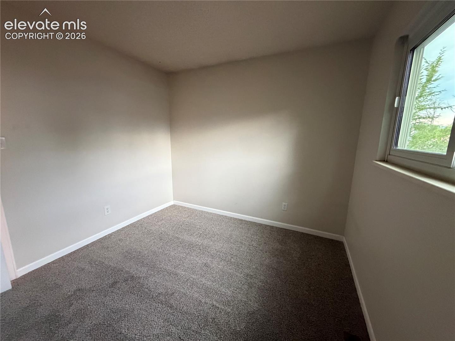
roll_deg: -0.1
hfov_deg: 102.1
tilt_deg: -9.1
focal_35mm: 14
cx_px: 228
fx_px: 184
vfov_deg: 85.7
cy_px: 170
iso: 800
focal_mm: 2.22
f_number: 2.2
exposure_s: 1/60
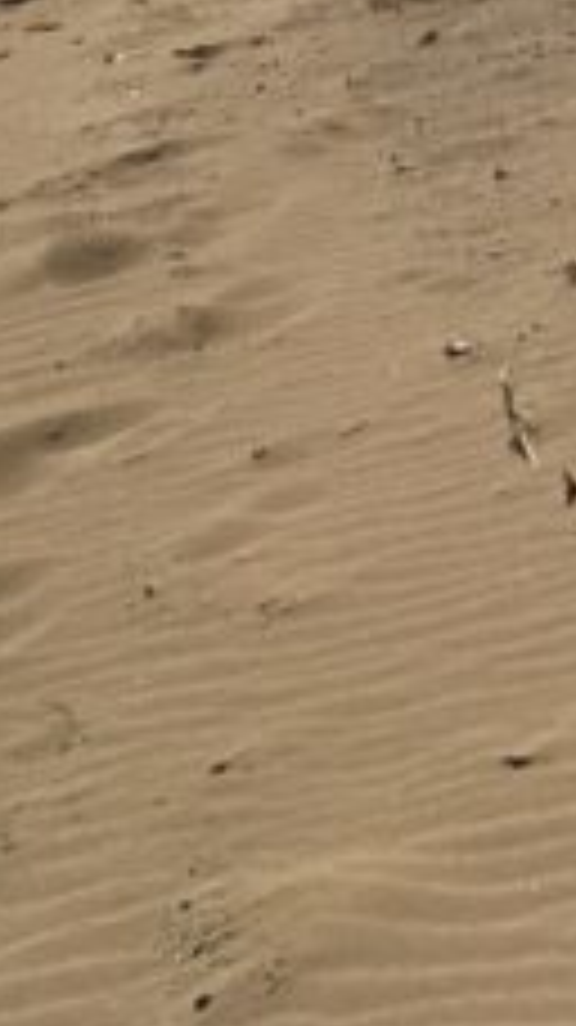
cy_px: -621
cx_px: 765
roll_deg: +0.1
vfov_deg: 14.0
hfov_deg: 8.4
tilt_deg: -3.8
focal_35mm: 142
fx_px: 3861
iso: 25
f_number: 2.2
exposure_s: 1/6410
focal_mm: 4.15
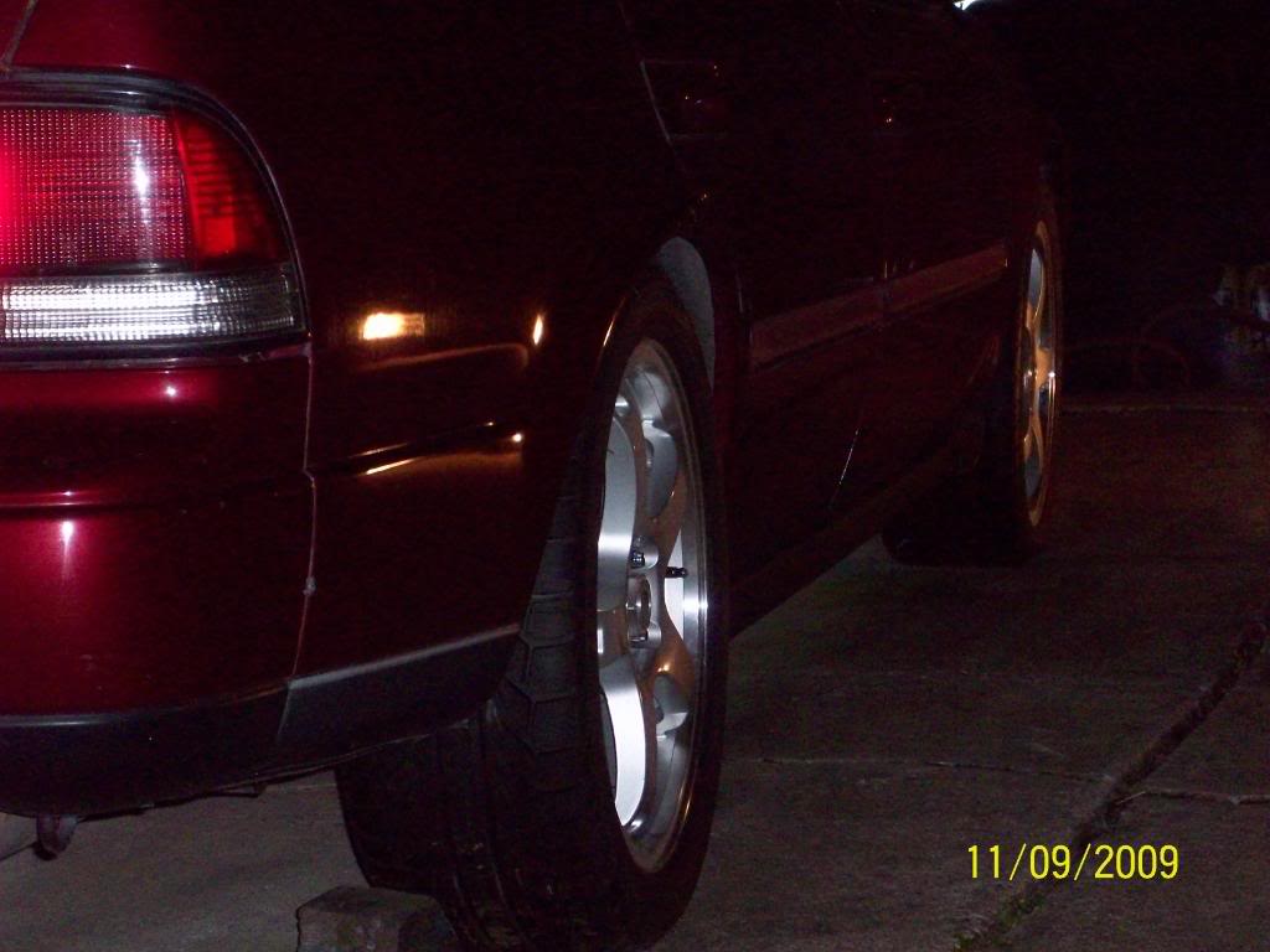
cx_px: 635
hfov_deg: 17.7
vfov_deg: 13.3
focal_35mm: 111
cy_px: 476
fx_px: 4072
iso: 400
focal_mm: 18.6
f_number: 5.2
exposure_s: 1/90.2
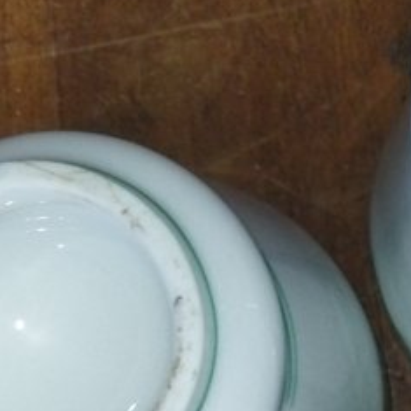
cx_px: 505
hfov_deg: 13.8
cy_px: 593
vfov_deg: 13.6
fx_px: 1639
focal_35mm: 122
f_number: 1.79
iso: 197
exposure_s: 1/50
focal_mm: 4.71
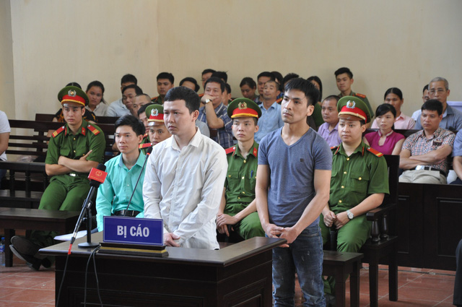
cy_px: 154
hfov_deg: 17.1
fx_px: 1538
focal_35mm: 120
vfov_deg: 11.4
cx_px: 231
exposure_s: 1/30
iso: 800
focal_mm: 80
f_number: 5.3
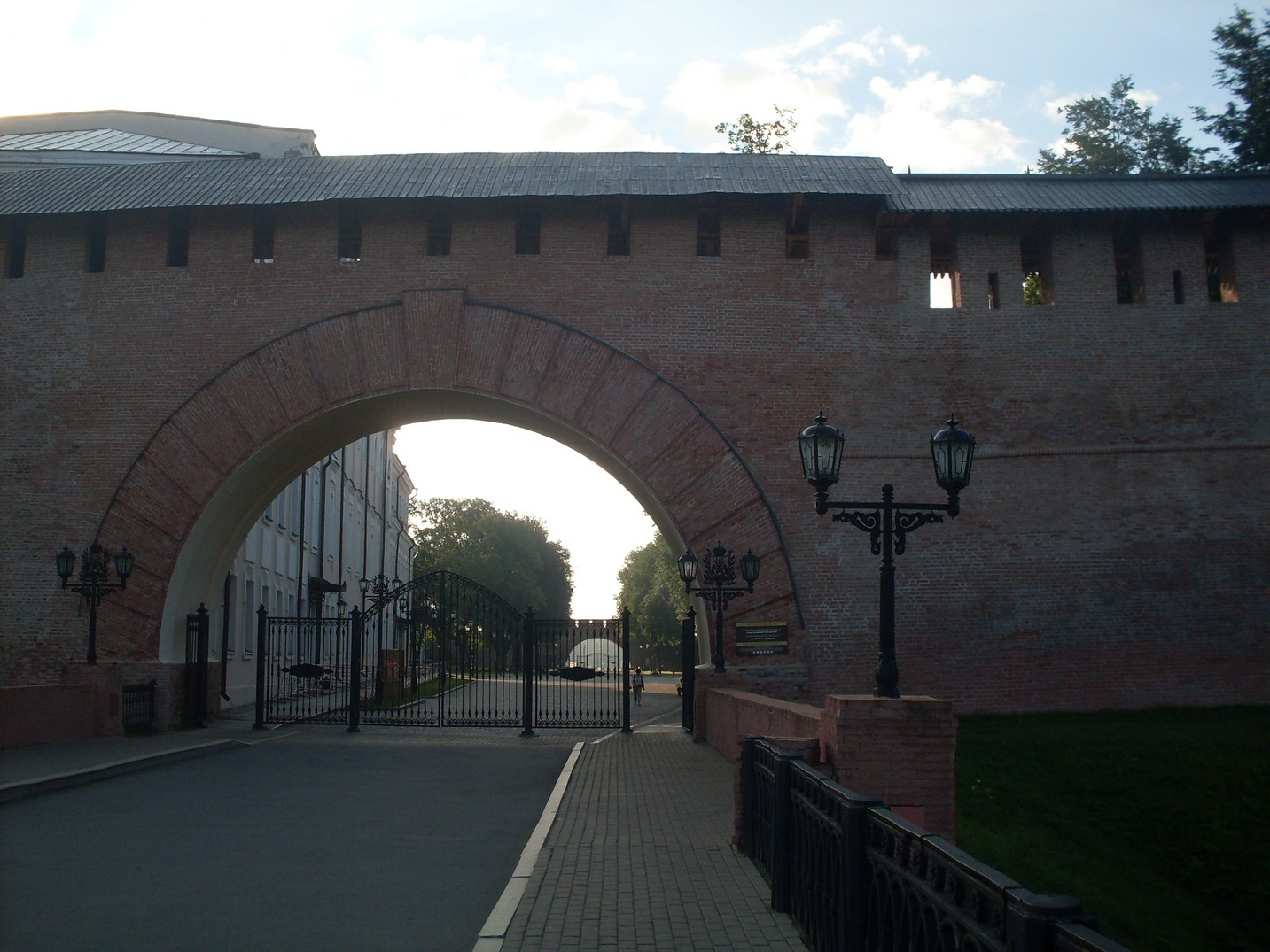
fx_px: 1394
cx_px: 635
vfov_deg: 37.7
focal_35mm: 38
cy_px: 476
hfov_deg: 49.0
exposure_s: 1/125
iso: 80
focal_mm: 6.3
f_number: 8.4
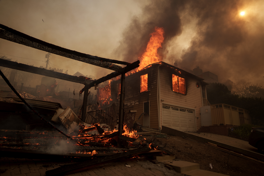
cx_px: 132
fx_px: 176
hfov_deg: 73.7
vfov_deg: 53.1
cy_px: 88
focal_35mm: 24
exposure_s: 1/3200
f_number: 1.4
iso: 50
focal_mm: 24
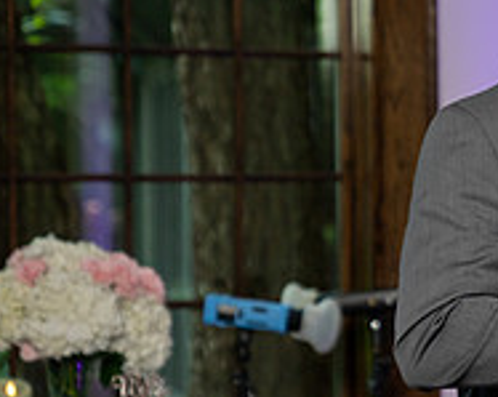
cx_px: 626
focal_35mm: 205
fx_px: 3017
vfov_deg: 7.5
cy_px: 228
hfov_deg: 9.3
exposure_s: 1/200
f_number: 2.8
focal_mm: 70
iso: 500
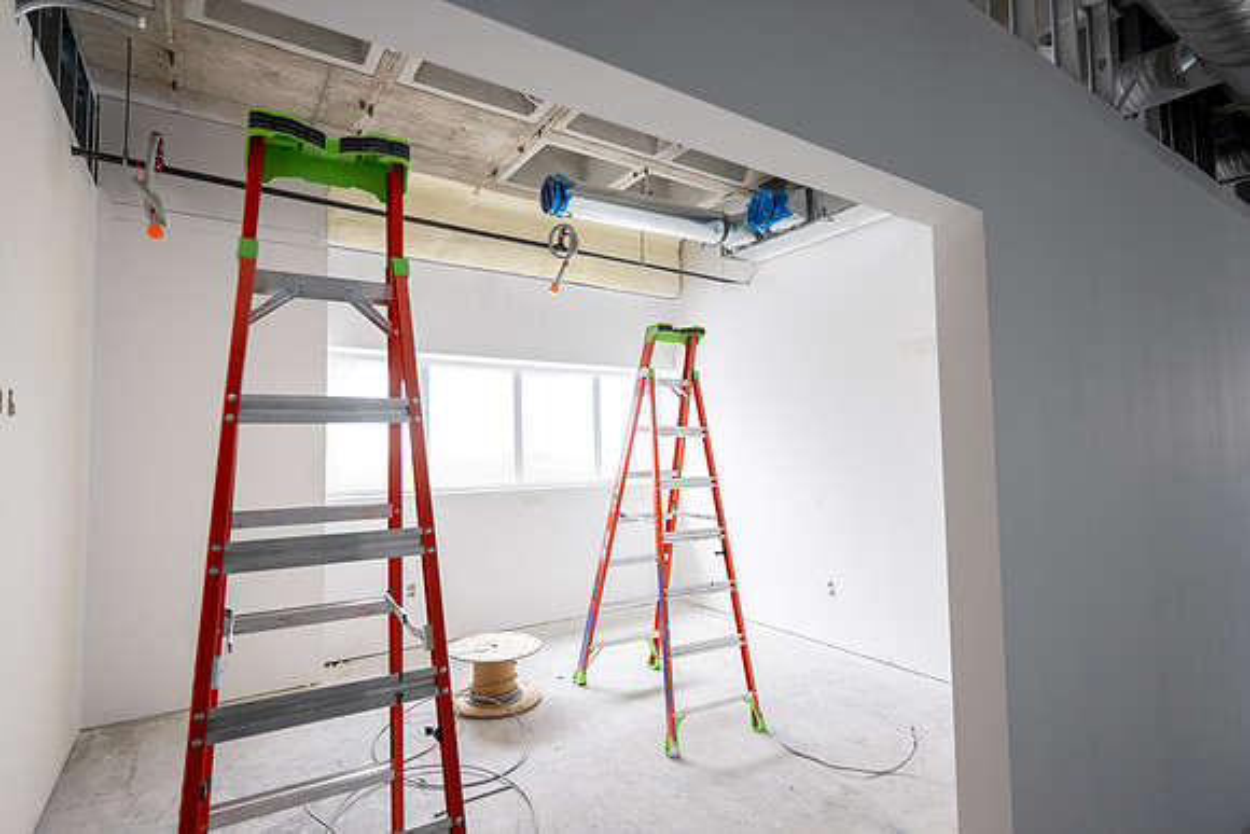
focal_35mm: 18
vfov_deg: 67.4
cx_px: 625
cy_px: 417
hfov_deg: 90.0
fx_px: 625
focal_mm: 18
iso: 640
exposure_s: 1/200
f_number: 4
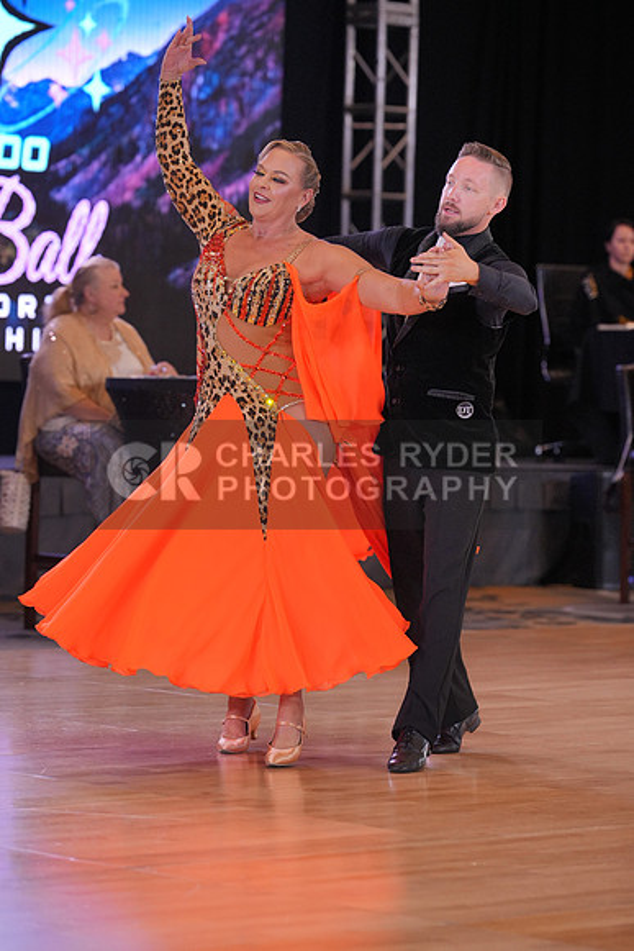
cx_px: 317
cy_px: 476
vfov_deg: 13.7
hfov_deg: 9.2
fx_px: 3960
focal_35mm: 150
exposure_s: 1/500
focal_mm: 150
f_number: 4
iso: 2500
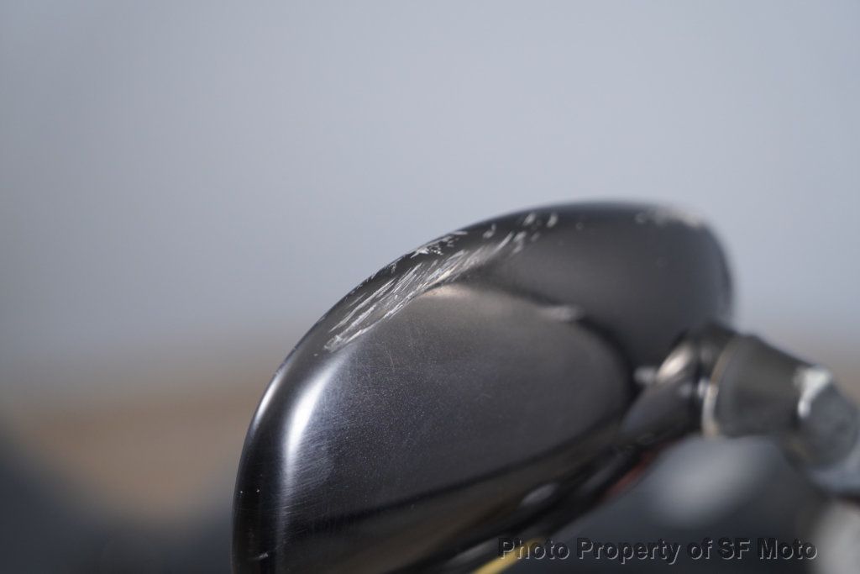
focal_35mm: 105
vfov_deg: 13.0
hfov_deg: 19.5
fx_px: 2509
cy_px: 287
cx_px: 430
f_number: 4
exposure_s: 1/100
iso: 1600
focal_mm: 105
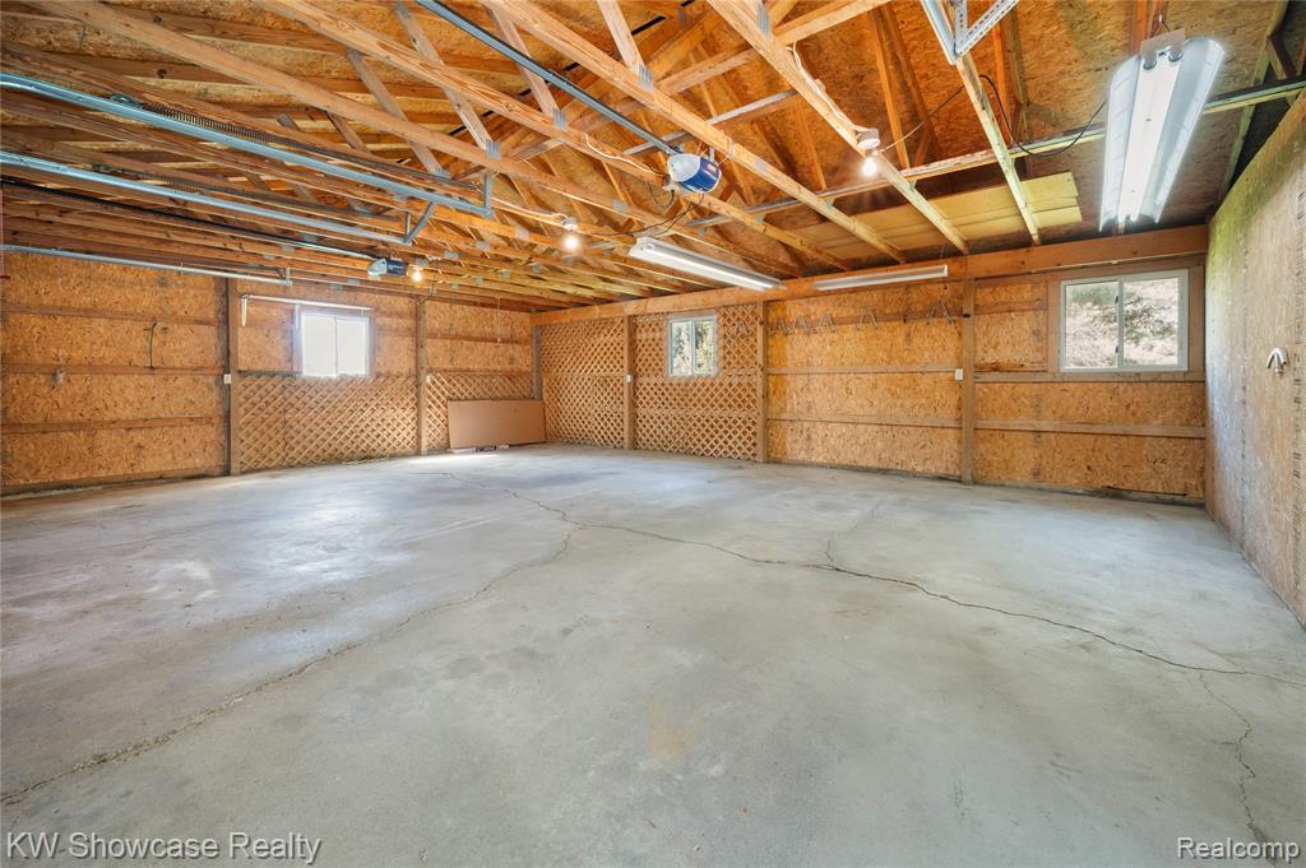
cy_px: 434
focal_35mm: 14
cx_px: 653
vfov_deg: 81.1
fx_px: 507
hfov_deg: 104.3
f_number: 11
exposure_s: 6
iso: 100
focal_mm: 14
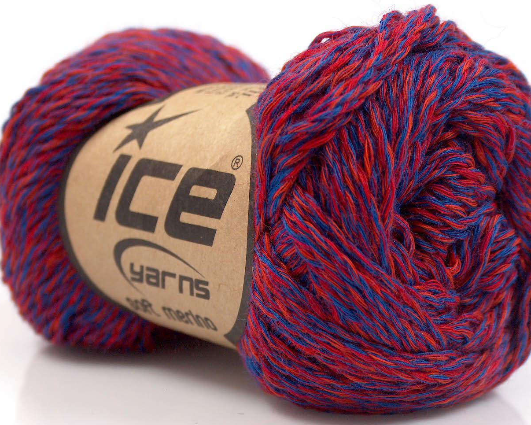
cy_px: 212
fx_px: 1635
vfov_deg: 14.8
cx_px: 279
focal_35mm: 104
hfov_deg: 18.5
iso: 100
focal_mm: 20.29
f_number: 2.9
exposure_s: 1/3.52
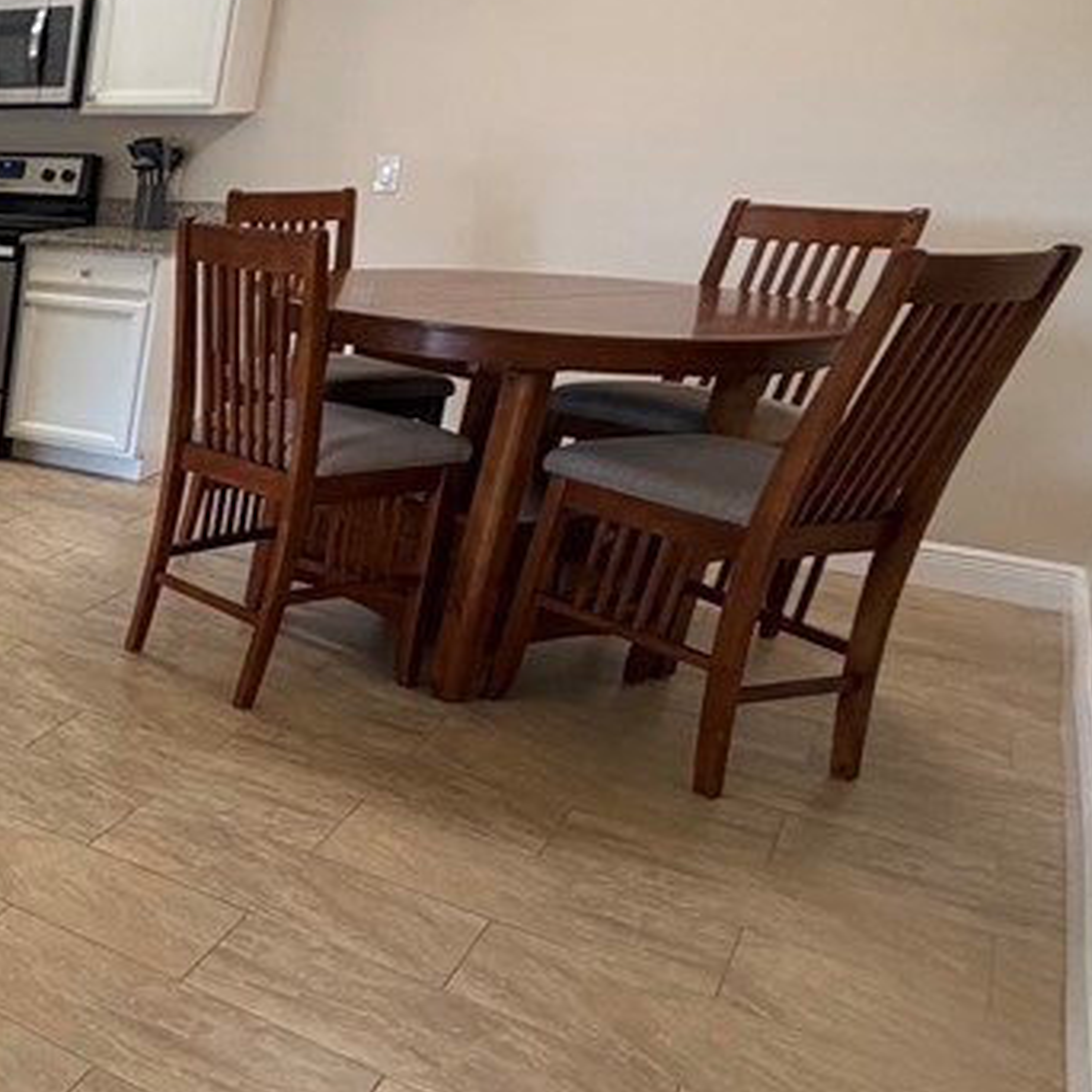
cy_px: 562
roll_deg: +1.0
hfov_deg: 30.1
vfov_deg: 44.9
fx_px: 1321
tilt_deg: -18.8
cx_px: -476
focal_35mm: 37
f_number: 2.2
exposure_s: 1/120
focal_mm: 2.22
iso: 200
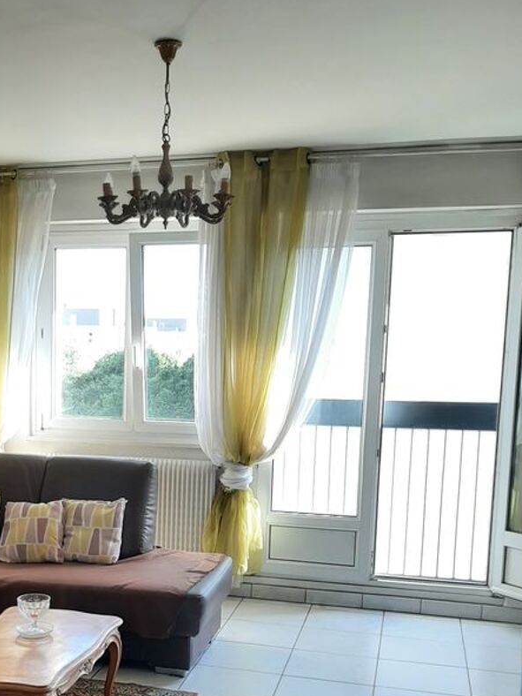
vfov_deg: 42.2
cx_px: 109
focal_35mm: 44
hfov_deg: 32.0
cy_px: 484
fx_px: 885
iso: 50
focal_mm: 3.93
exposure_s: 1/60
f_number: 1.7
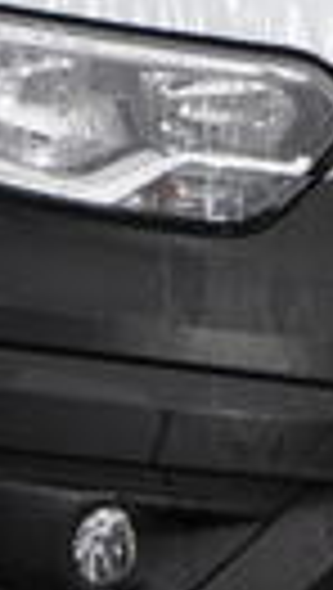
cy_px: 27
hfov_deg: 2.2
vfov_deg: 3.9
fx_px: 8700
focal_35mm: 556
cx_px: -364
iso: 250
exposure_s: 1/200
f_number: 5
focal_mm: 58
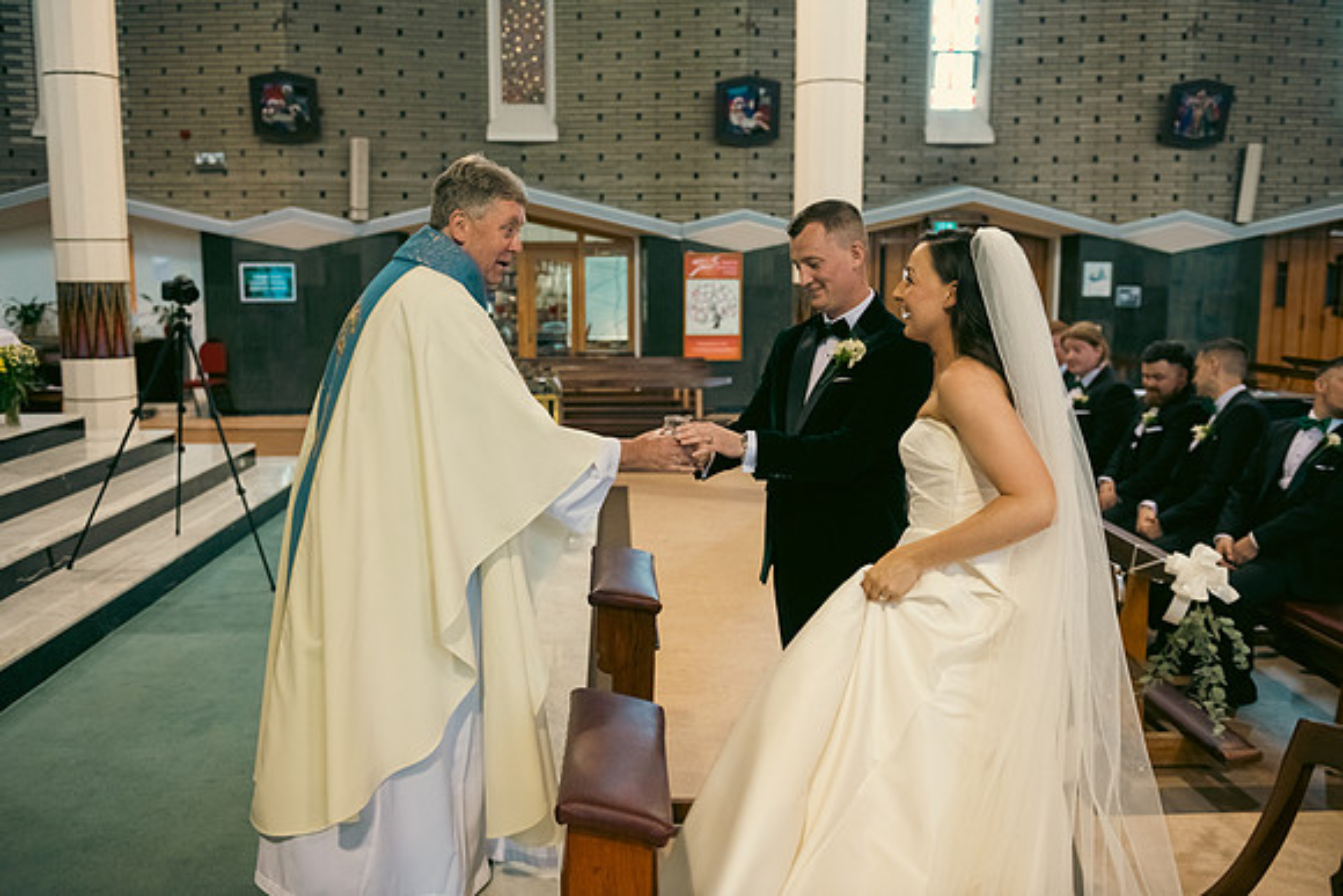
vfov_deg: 41.1
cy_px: 448
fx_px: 1194
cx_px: 672
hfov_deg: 58.7
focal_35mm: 32
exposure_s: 1/160
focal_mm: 32
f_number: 3.5
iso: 1000
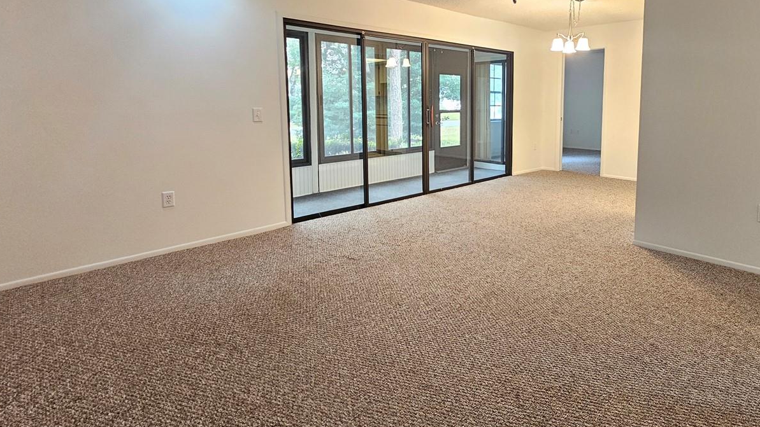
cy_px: 146
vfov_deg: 57.2
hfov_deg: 88.3
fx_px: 383
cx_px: 460
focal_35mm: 19
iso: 400
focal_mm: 2.2
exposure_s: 1/30
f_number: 2.2
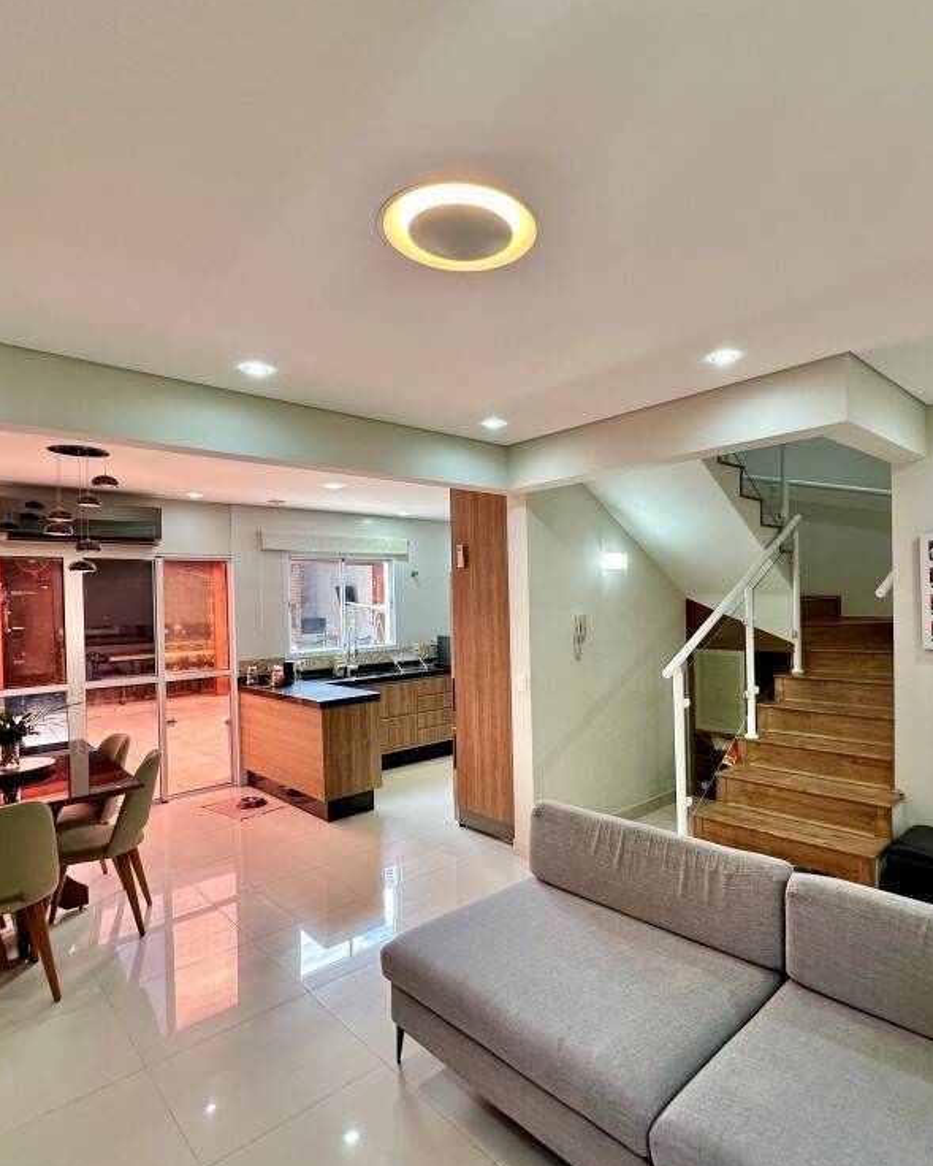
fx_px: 656
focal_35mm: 19
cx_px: 545
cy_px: 602
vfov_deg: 83.3
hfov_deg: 70.3
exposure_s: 1/120
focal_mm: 2.22
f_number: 2.2
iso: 200
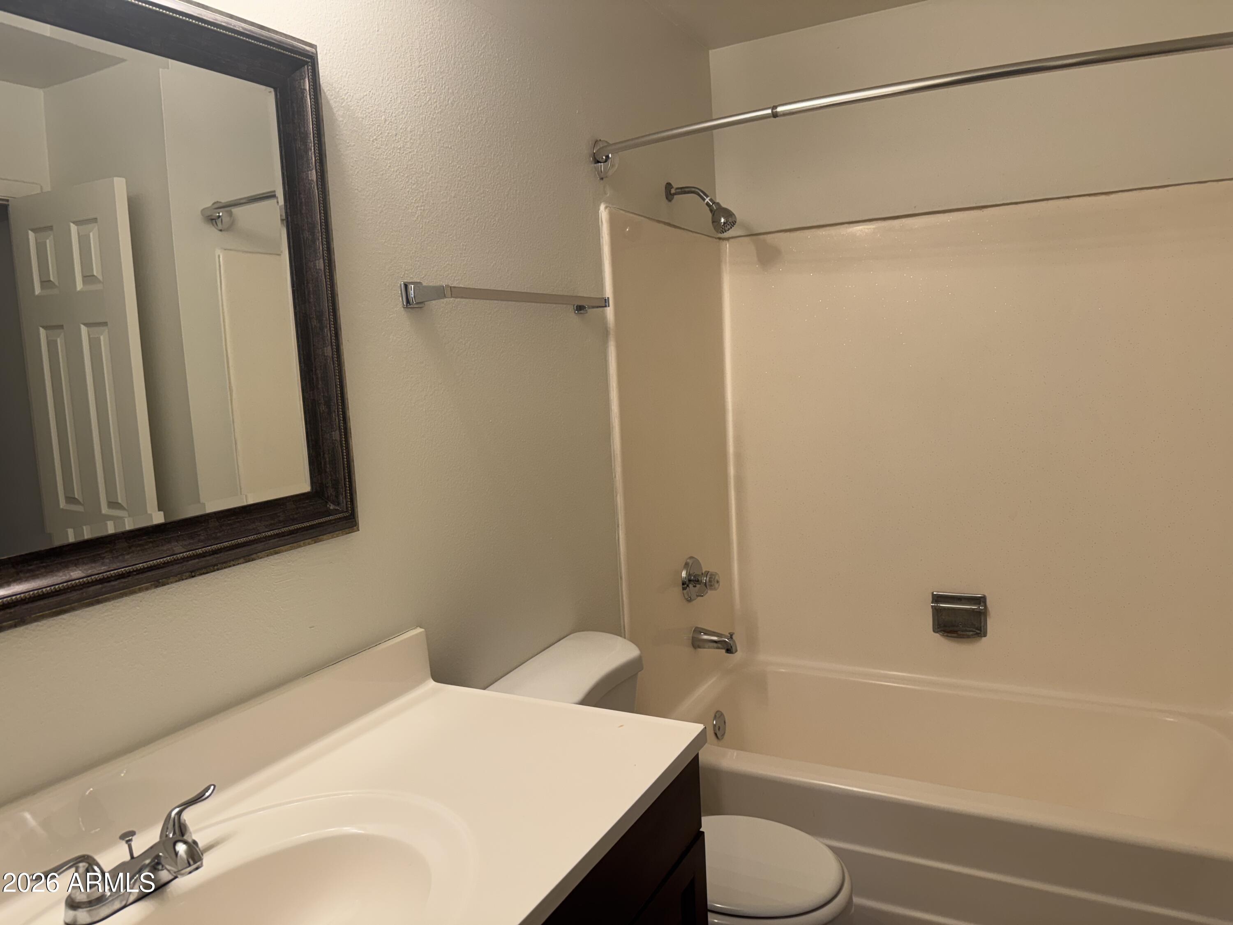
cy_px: 462
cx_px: 616
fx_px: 855
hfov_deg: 71.6
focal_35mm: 24
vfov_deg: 56.8
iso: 50
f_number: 1.78
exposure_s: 1/126
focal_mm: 6.76
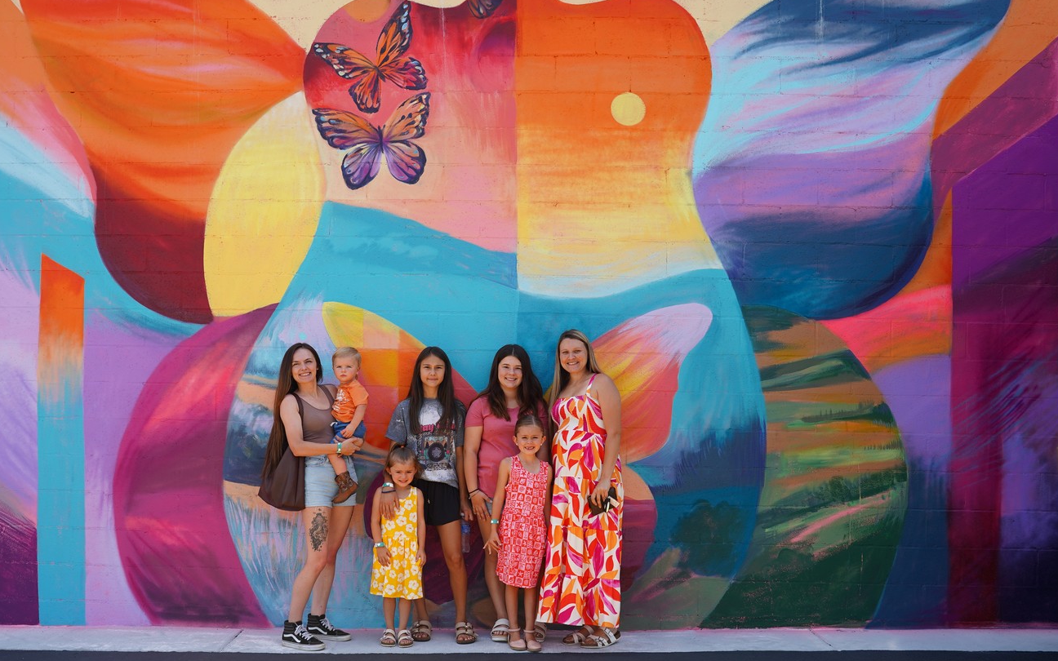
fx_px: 1125
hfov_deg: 50.2
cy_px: 413
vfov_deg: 32.6
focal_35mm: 39
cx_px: 455
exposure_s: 1/250
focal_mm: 31
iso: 100
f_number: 5.6
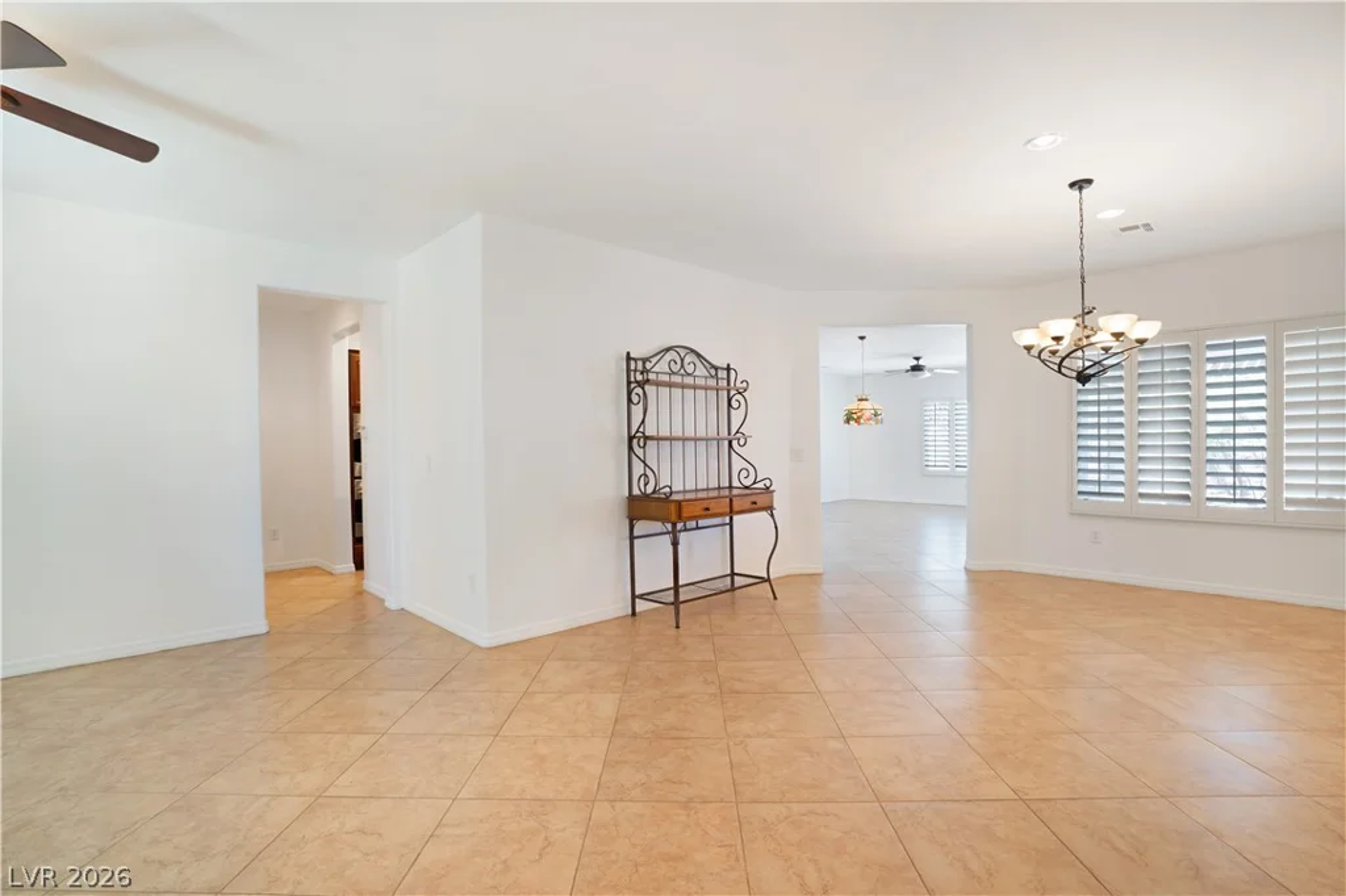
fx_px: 598
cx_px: 673
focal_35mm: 16
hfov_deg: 96.8
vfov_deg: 73.7
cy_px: 448
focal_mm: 16
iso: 500
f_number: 10
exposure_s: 1/8
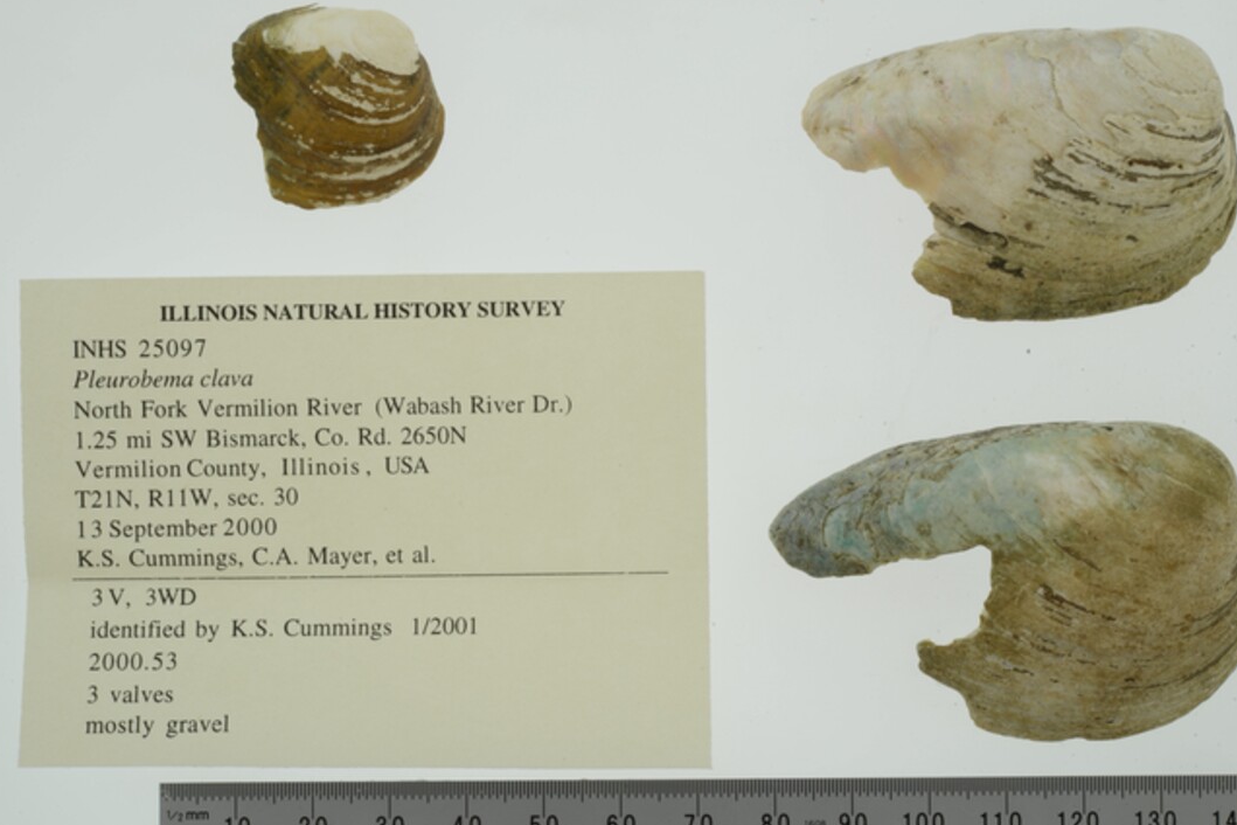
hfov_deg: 29.6
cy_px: 422
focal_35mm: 68
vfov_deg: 20.0
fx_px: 2336
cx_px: 684
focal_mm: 60
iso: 100
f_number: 32
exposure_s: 1/13
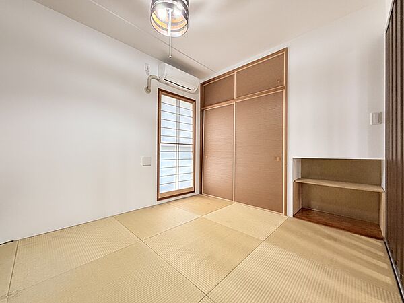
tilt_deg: +1.7
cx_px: 202
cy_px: 152
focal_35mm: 14
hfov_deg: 102.1
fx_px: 163
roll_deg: +1.1
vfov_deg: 85.7
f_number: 2.2
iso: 250
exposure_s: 1/100
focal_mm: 2.22
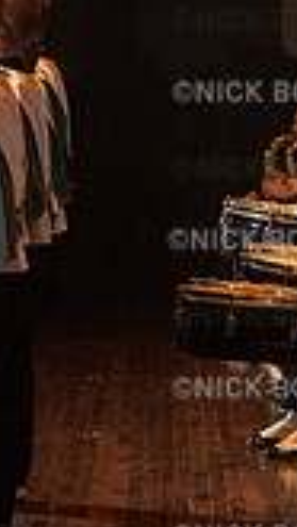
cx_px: 917
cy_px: 94
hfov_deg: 5.9
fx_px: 2684
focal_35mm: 192
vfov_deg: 11.2
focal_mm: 52
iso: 2000
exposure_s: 1/200
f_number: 2.8
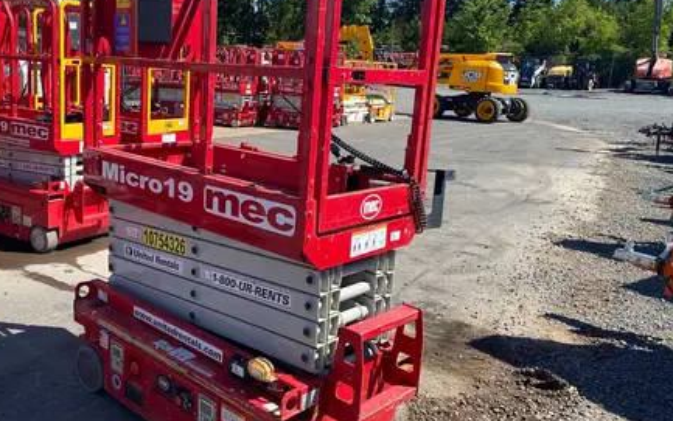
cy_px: 198
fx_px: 642
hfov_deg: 54.8
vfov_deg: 36.3
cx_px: 258
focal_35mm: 35
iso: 32
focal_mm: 4.25
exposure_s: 1/1608
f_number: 1.8
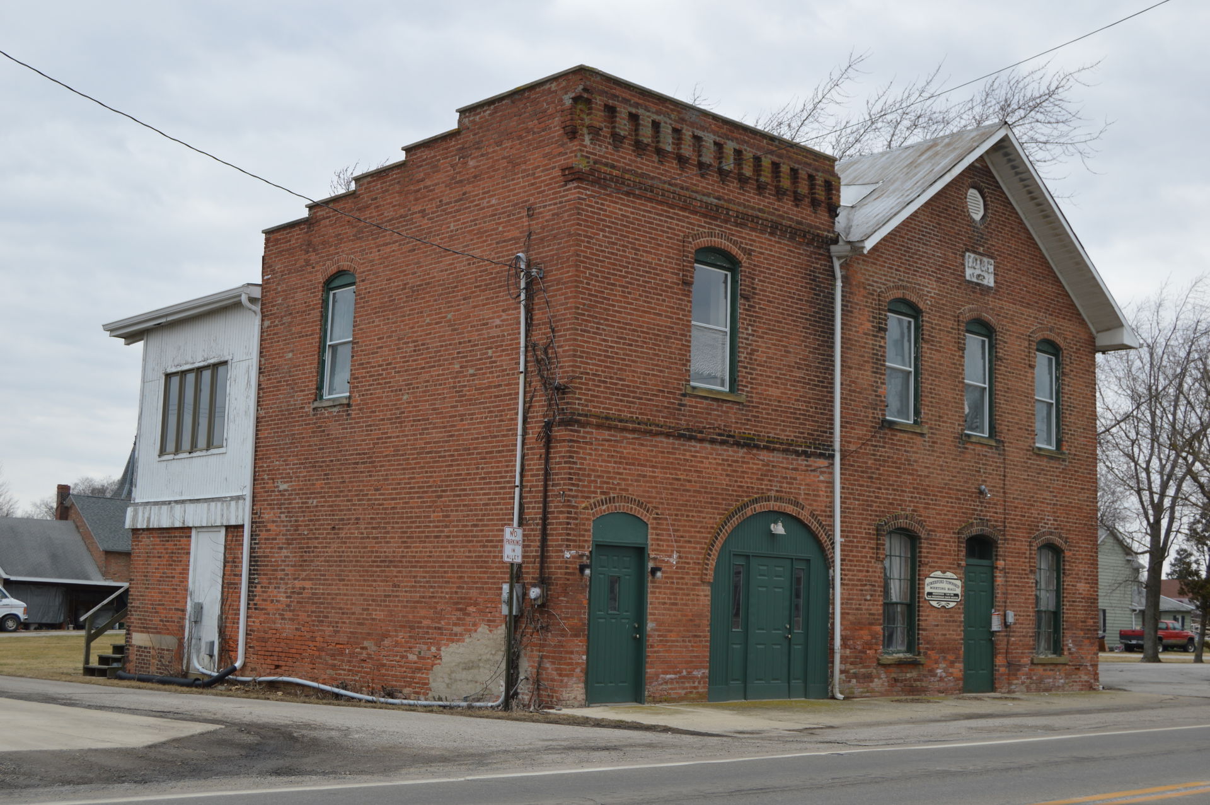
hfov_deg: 46.4
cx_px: 605
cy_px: 402
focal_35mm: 42
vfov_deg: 31.8
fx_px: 1411
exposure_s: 1/200
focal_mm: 28
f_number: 7.1
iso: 100
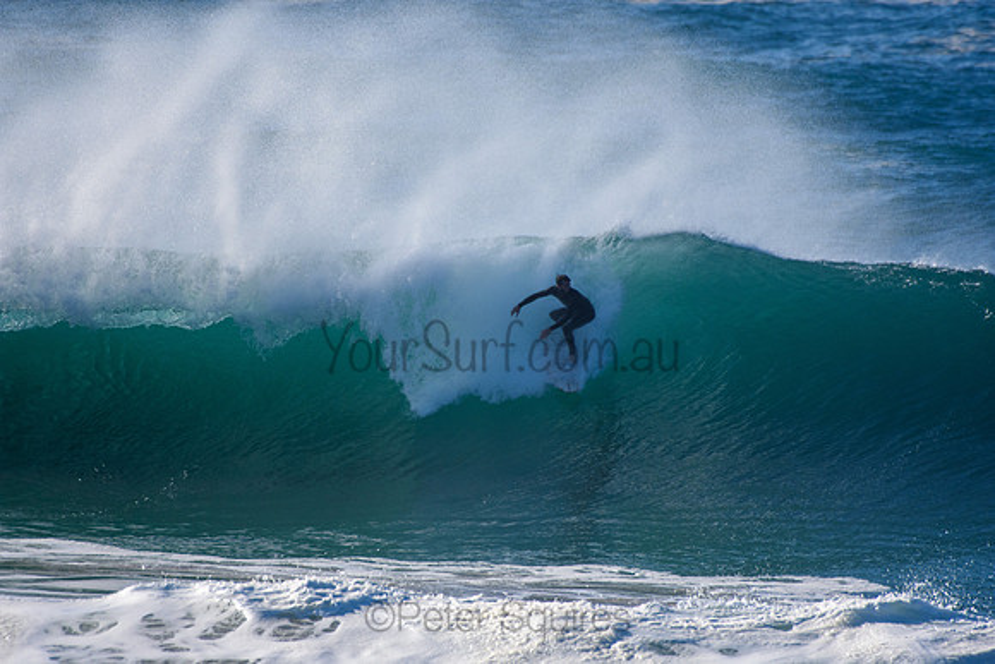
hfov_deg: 2.7
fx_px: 20733
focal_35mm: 750
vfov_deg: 1.8
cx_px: 498
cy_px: 332
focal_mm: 500
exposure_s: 1/2000
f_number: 5.6
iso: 320
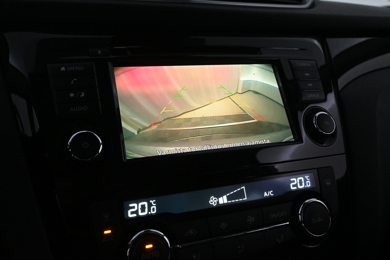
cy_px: 128
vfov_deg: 40.5
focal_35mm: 33
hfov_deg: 57.9
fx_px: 352
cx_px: 195
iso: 3200
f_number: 5.6
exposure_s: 1/125
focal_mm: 21
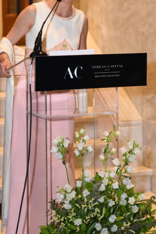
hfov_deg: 11.9
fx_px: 746
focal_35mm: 115
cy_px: 31
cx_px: 73
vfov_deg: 17.6
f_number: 5
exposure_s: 1/160
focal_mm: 62
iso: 800
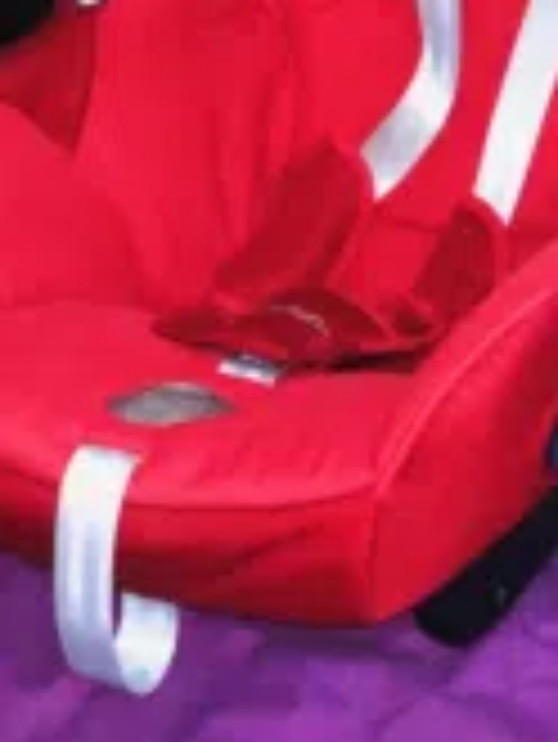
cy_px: -90
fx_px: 2705
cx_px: 297
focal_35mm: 126
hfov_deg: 11.8
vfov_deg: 15.2
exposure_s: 1/30
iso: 250
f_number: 2.4
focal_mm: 6
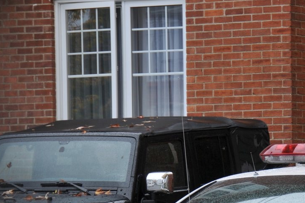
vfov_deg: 5.0
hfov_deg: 7.5
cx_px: 306
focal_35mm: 272
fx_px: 2302
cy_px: 177
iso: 200
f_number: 6.3
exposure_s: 1/160
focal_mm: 82
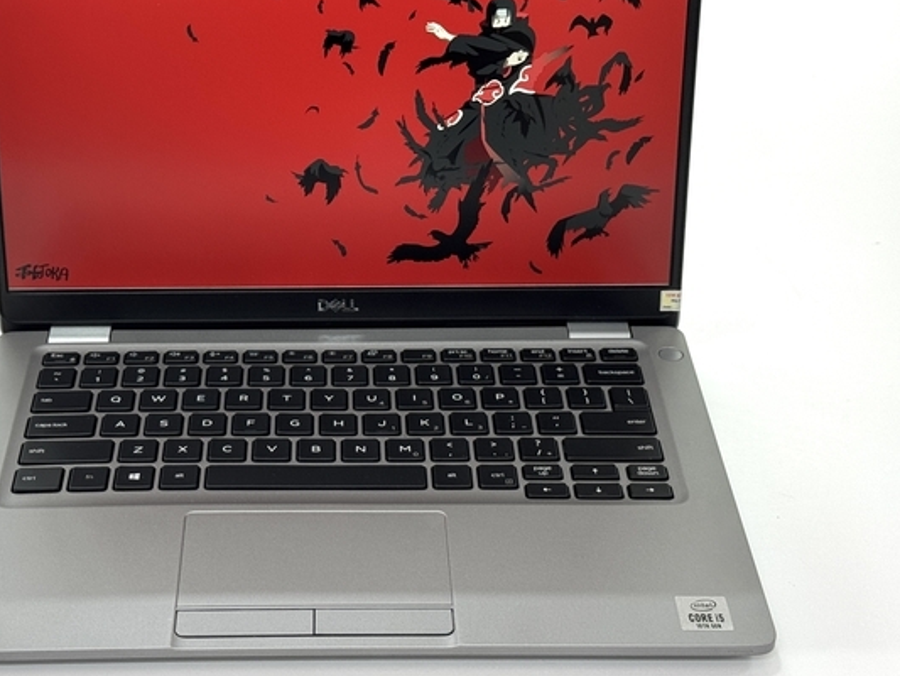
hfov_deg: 26.9
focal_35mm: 72
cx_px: 326
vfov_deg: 20.4
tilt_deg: -28.4
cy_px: 223
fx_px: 1872
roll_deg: +1.9
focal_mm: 6.76
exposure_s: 1/121
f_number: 1.78
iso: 64
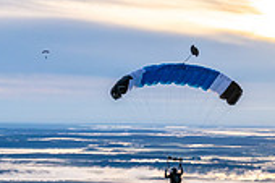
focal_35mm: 157
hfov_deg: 12.9
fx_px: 1198
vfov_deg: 8.7
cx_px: 296
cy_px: 195
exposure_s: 1/2000
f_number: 5.6
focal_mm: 46
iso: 1000
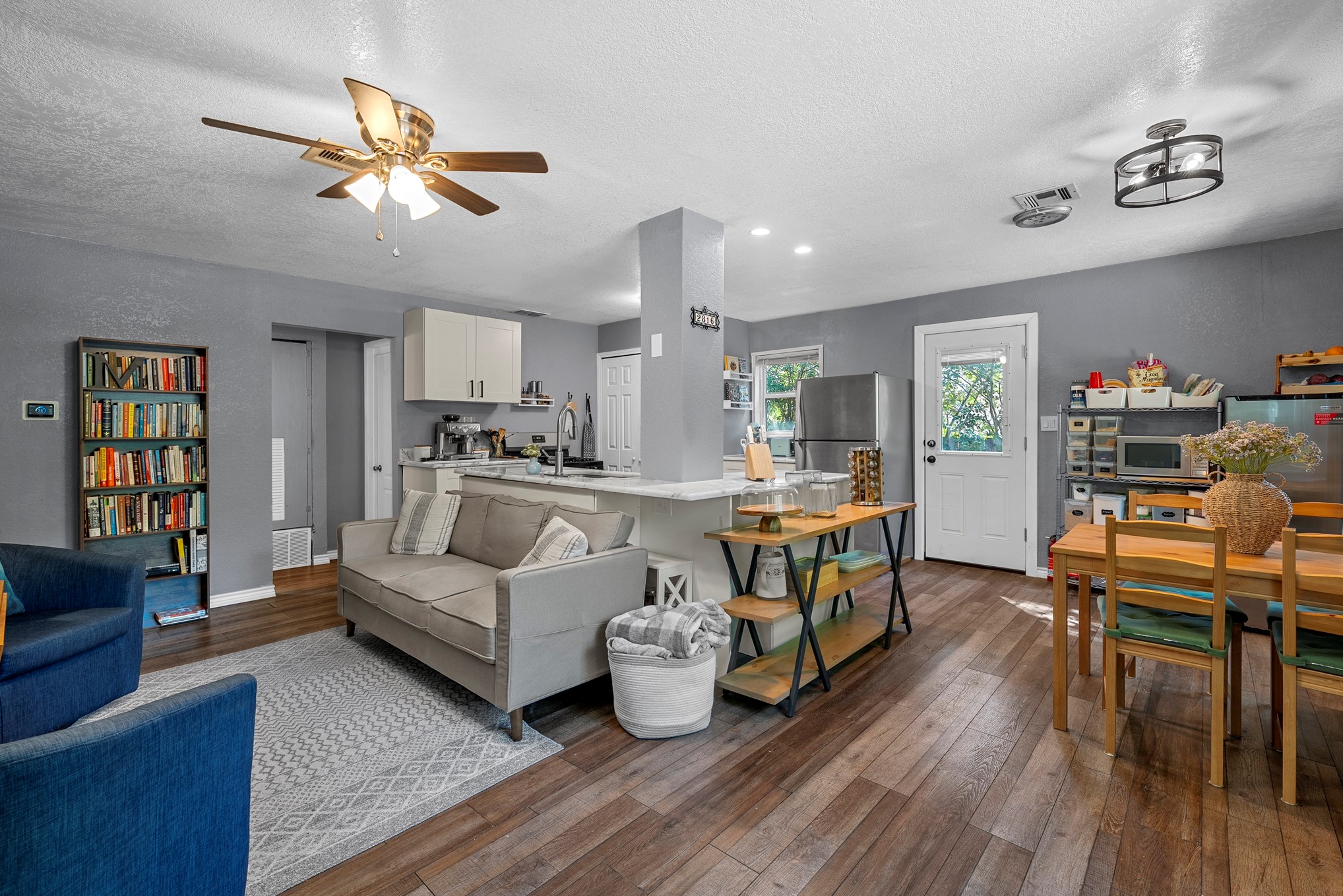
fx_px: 597
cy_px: 432
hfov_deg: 96.7
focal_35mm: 16
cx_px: 682
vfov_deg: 73.7
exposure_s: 1.3
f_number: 8
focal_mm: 15
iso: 160
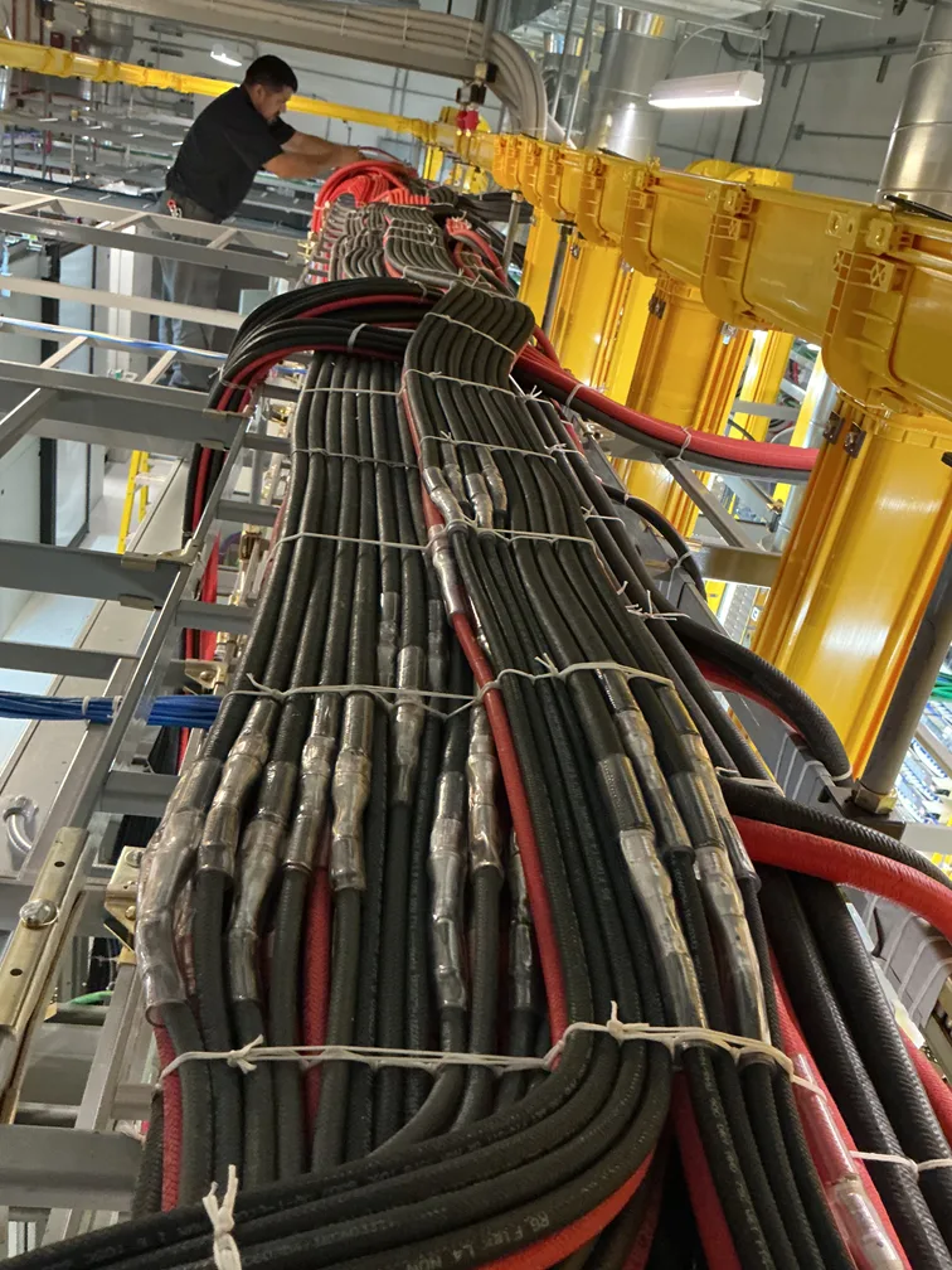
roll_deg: -11.4
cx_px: 476
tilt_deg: -25.3
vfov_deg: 61.7
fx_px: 1063
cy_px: 635
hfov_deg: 48.2
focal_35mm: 29
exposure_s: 1/30
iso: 400
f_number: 1.8
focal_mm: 3
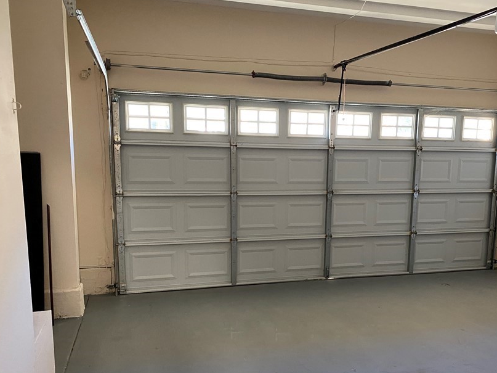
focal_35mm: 33
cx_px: 298
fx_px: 474
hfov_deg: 55.0
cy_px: 233
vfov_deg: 42.6
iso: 250
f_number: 1.8
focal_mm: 4.25
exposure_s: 1/60
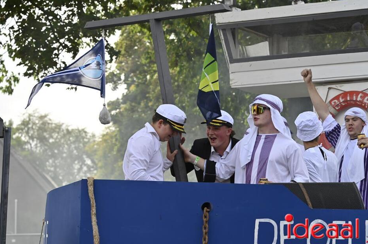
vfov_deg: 12.9
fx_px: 1082
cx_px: 184
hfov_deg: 19.3
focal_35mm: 106
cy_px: 128
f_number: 6.3
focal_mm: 100
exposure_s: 1/640
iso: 320
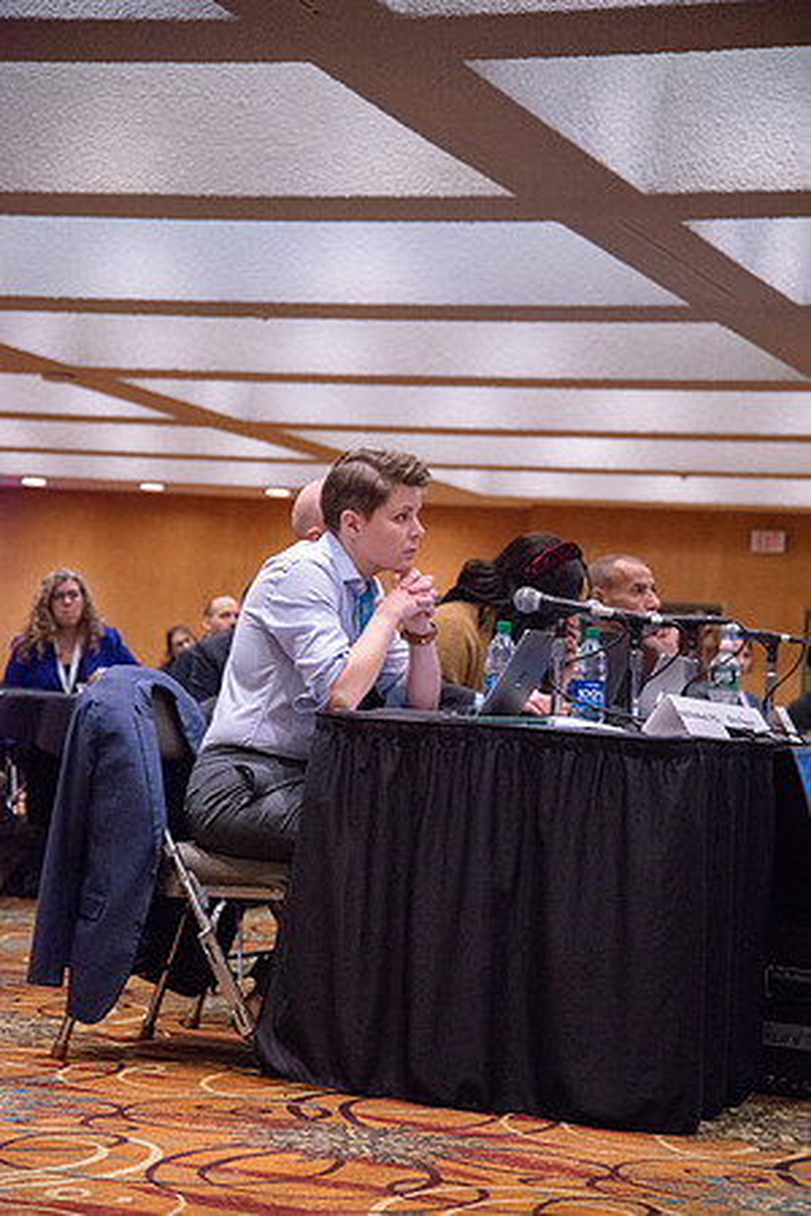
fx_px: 2872
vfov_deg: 23.9
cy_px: 608
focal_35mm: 85
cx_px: 406
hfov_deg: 16.1
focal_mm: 85
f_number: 4.5
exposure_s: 1/200
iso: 4000
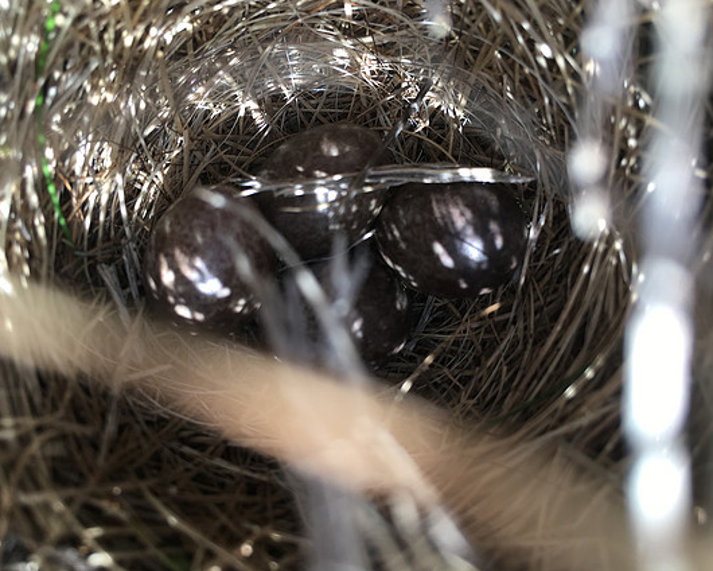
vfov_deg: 47.1
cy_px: 283
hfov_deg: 57.2
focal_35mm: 31
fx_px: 654
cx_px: 344
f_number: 2.2
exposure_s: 1/100
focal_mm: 4.15
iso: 25
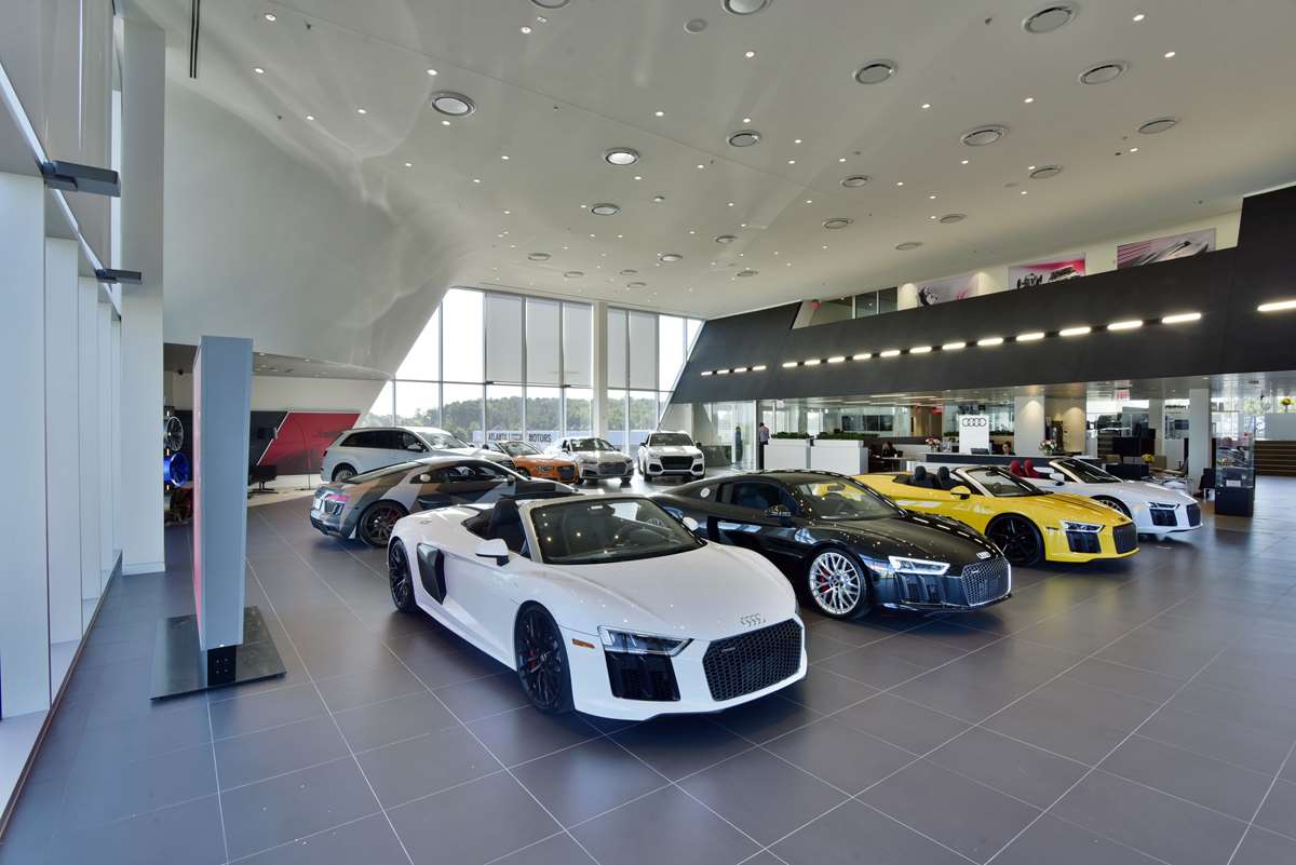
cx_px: 648
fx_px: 612
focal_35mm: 17
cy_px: 432
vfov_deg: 70.5
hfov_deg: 93.3
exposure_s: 1/50
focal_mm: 17
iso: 500
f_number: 13
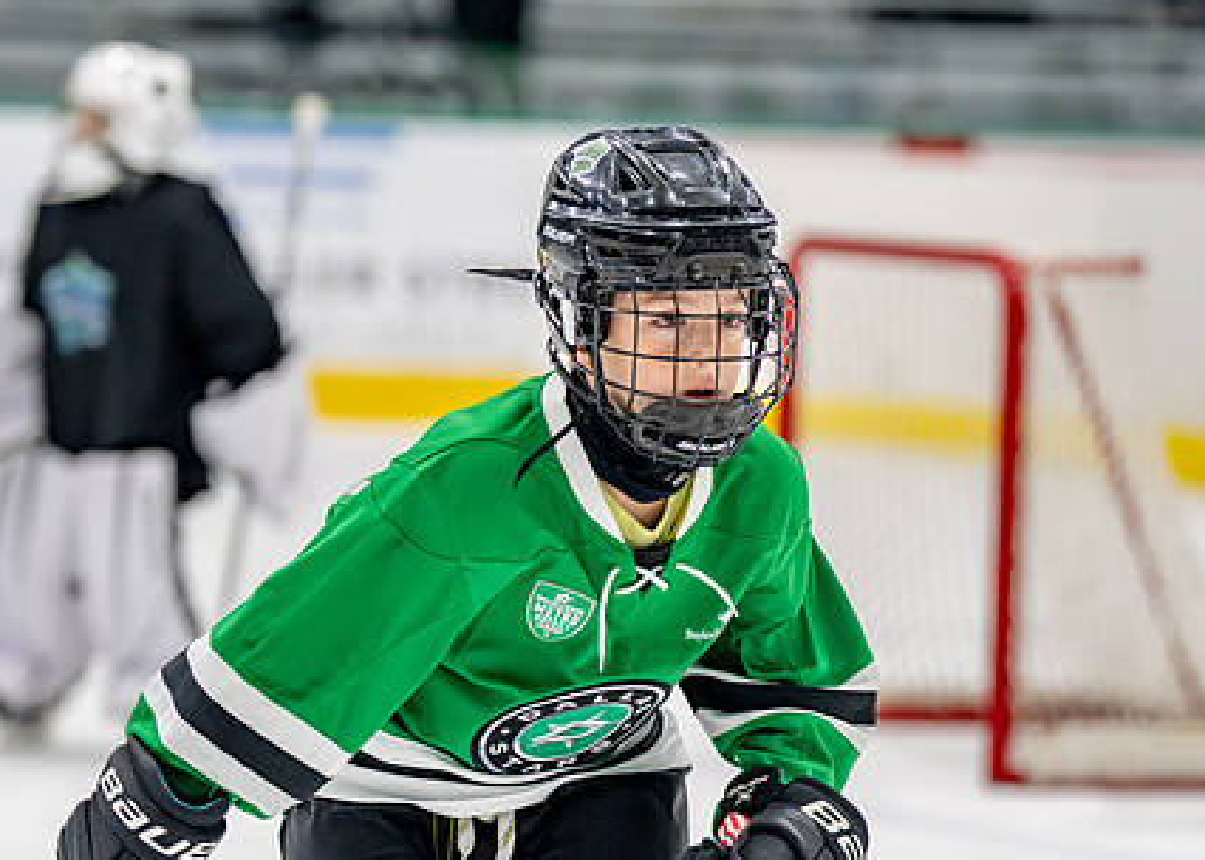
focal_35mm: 225
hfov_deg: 8.9
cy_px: 469
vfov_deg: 6.4
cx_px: 406
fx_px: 7698
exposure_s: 1/1250
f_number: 2.8
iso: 1000
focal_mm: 126
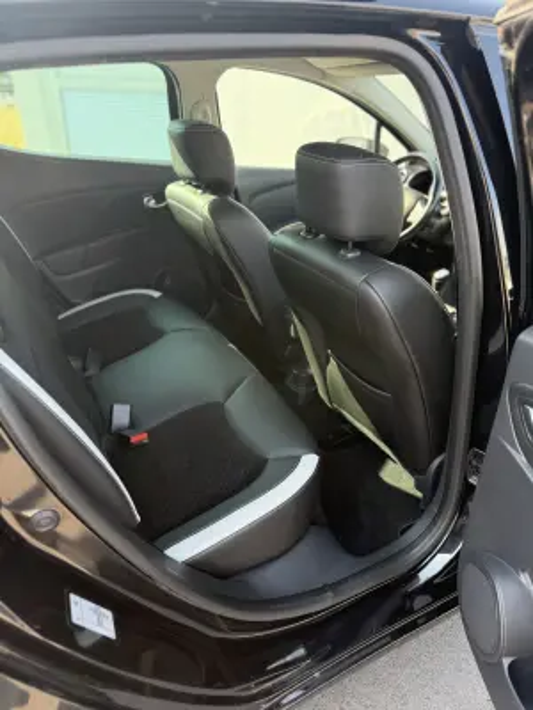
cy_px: 355
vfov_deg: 71.6
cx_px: 266
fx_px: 493
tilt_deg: -28.4
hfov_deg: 56.8
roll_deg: -2.2
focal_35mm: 24
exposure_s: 1/237
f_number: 1.78
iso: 160
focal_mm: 6.76
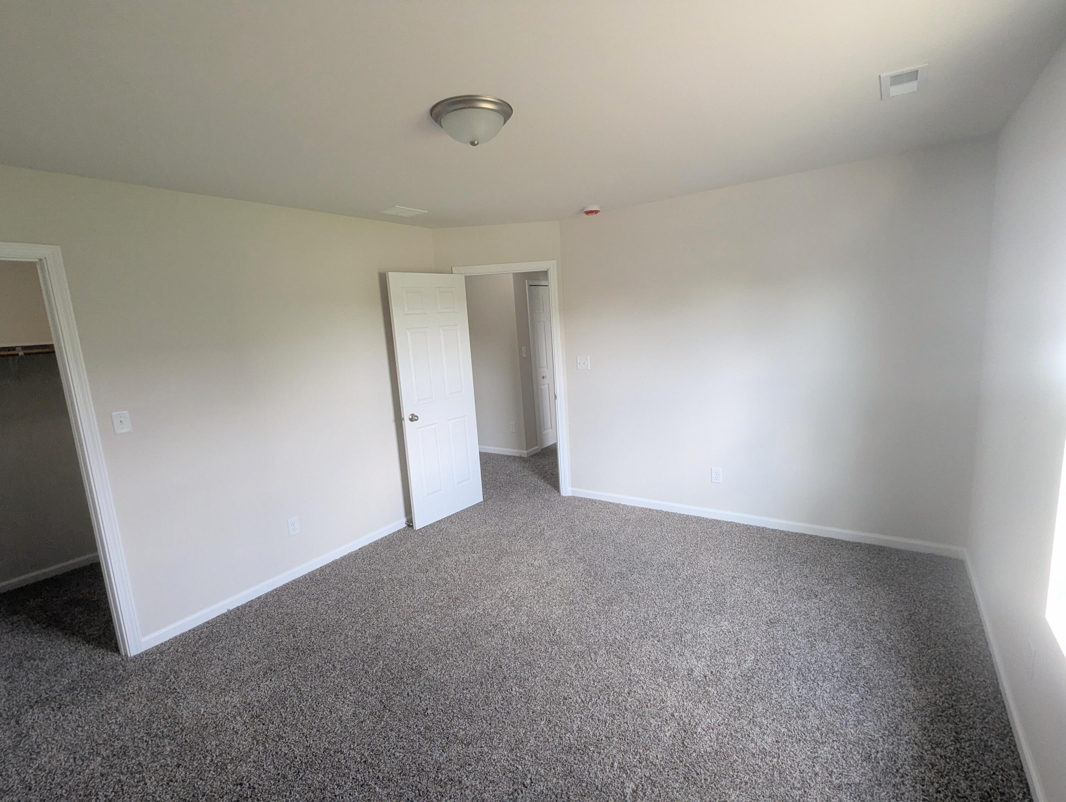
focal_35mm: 16
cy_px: 401
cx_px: 533
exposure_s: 1/100
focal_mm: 2.35
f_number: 2.2
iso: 177
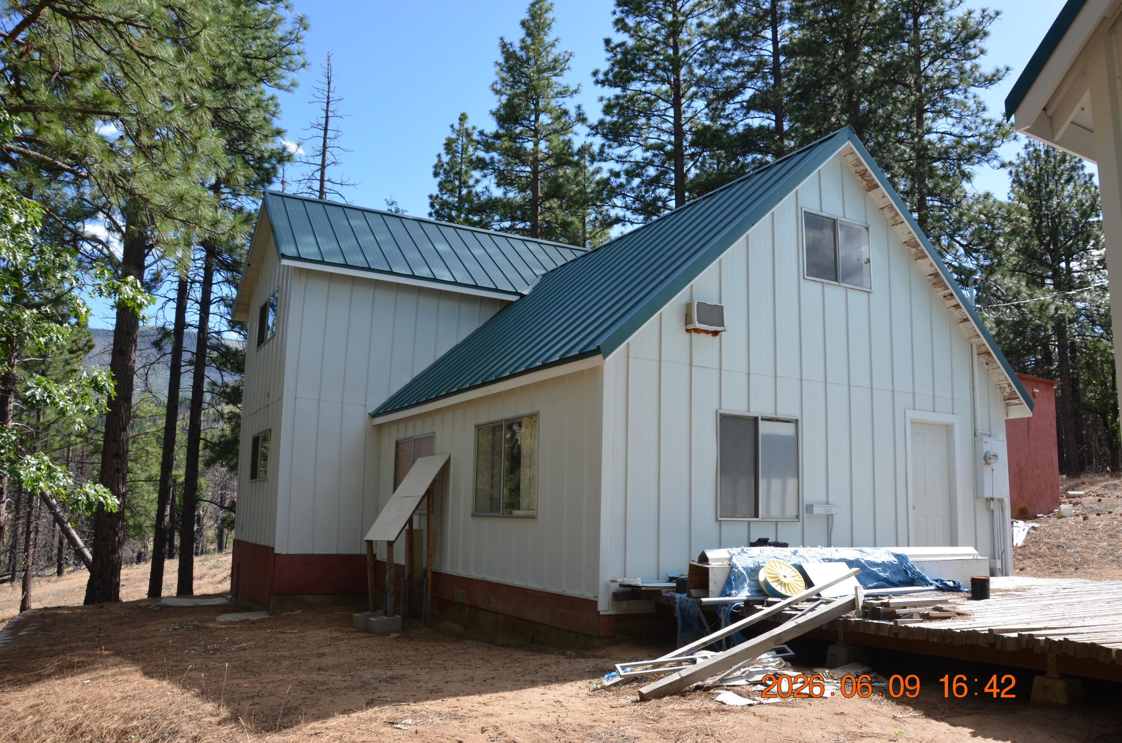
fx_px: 840
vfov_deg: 47.7
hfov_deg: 67.5
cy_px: 372
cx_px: 561
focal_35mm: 27
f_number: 8
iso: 200
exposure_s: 1/250
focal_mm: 18
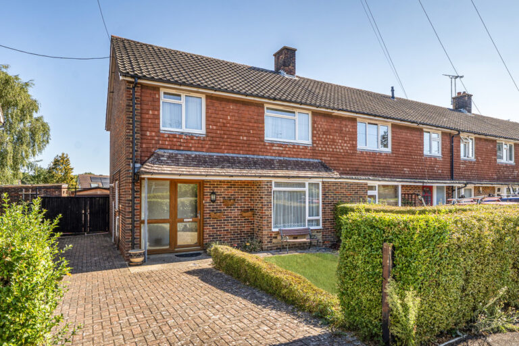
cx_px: 260
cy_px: 173
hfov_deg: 81.2
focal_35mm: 21
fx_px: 303
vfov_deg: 59.5
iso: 200
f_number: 8
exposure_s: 1/200
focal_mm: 14
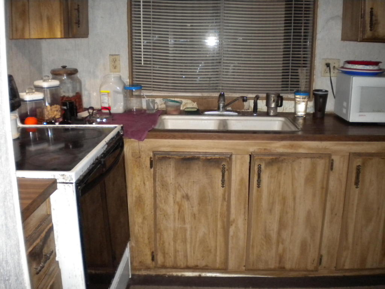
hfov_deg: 52.6
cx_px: 192
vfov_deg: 40.7
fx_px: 389
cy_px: 144
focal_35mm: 35
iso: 400
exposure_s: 1/30
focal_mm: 6.3
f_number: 3.1
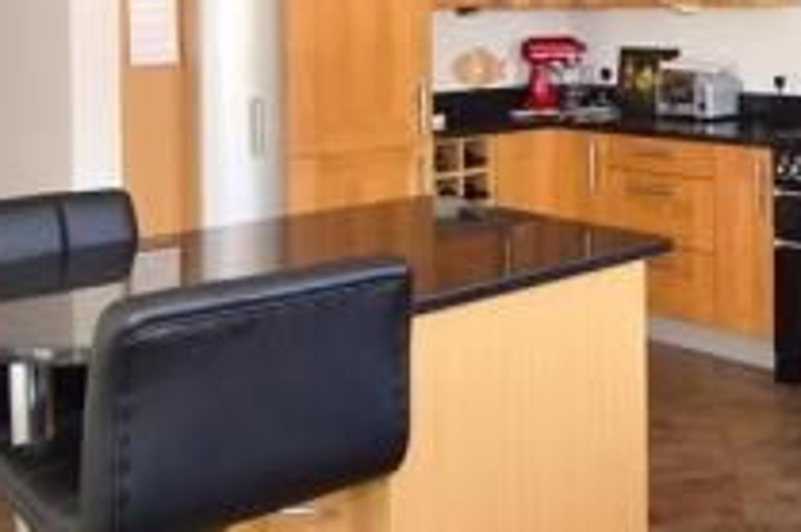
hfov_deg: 38.0
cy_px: -10
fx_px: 1045
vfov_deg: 26.9
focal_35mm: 47
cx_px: 774
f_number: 5
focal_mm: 10
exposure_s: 1/60
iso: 500
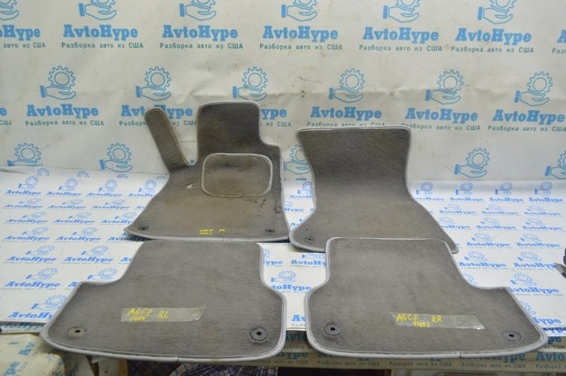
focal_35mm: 27
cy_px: 188
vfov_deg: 47.8
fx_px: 424
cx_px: 283
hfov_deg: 67.4
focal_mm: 18
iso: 400
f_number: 5.6
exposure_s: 1/20
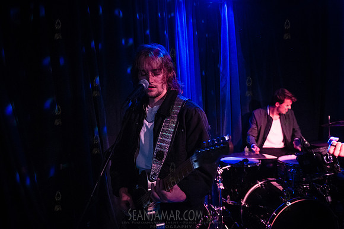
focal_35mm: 27
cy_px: 114
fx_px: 258
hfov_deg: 67.4
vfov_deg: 47.9
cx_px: 172
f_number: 2.8
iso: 12800
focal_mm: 27
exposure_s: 1/200
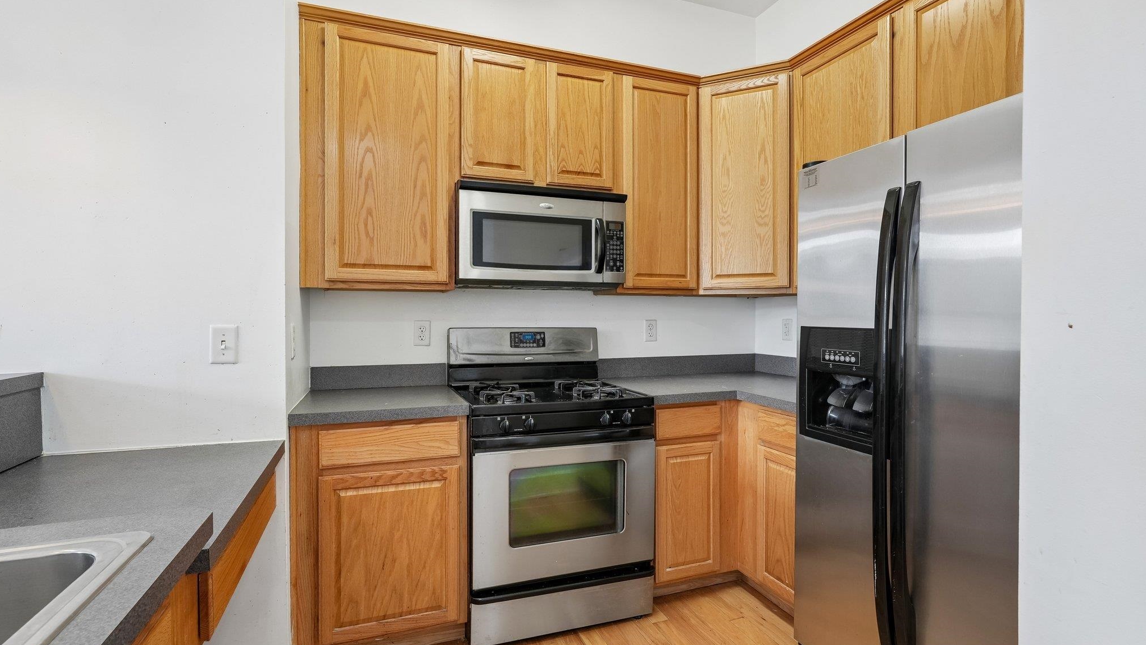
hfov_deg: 94.2
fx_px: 533
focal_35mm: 18
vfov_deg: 62.3
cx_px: 567
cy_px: 296
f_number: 8
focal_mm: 16.5
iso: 400
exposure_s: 1/8
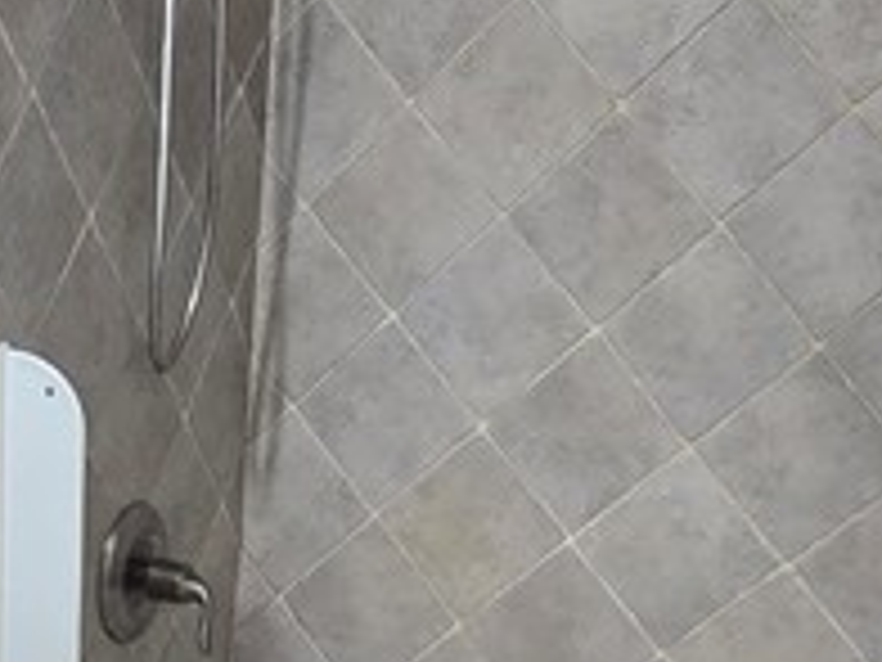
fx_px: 1733
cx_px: 94
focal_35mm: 68
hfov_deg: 27.6
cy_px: 793
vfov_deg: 20.3
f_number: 2.2
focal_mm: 2.2
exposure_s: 1/60
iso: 125
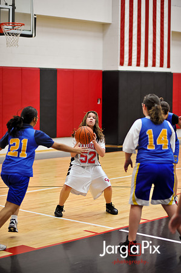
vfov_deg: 23.9
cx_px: 90
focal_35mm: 85
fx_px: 642
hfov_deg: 16.0
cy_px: 136
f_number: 2
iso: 1600
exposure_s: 1/500
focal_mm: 85
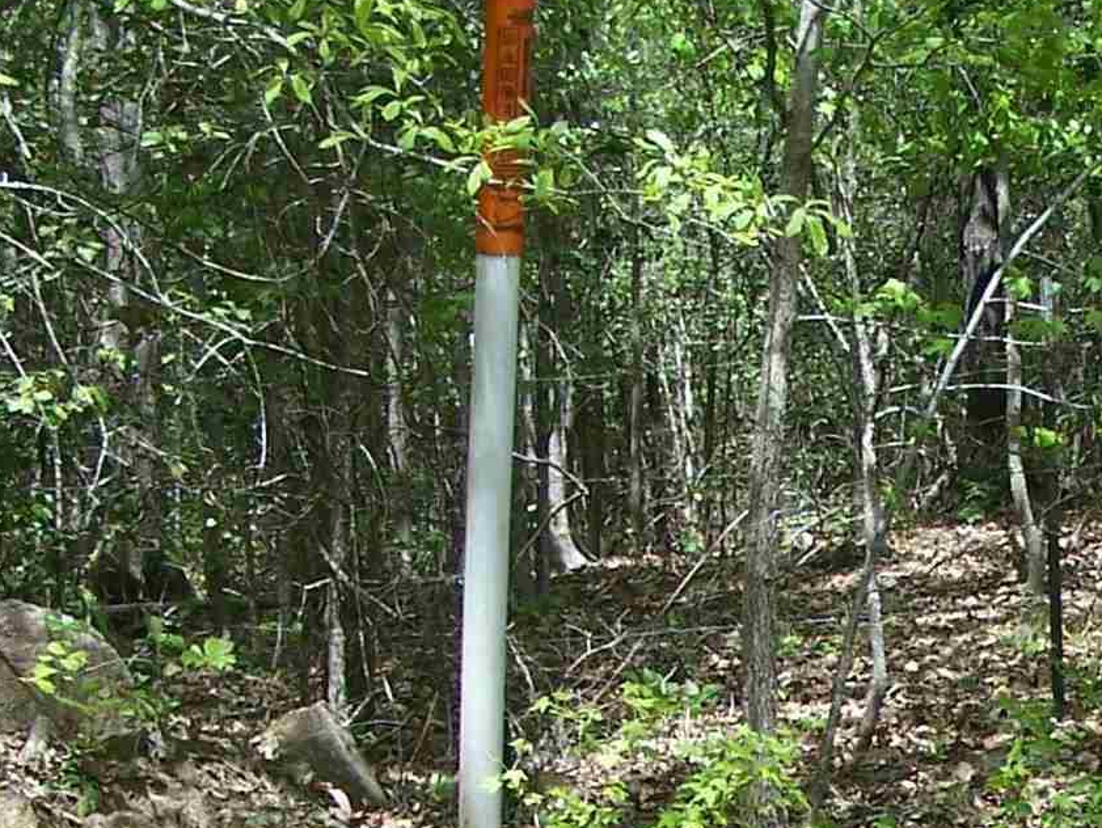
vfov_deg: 11.4
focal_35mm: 128
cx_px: 1094
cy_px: 918
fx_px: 4078
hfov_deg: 15.1
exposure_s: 1/500
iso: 80
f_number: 2.8
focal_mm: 6.3
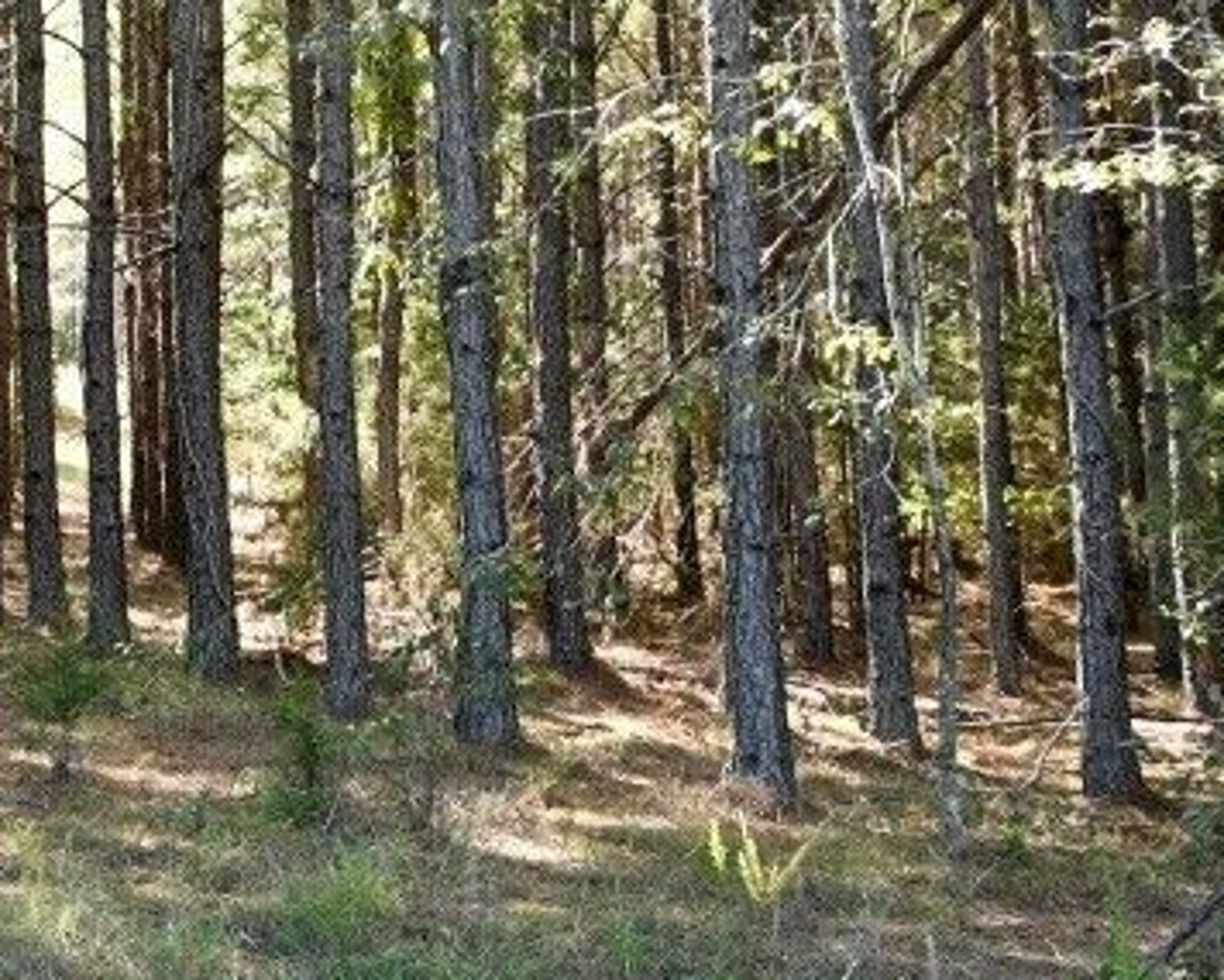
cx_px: -158
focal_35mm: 89
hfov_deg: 20.4
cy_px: -108
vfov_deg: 16.7
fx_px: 3225
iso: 1000
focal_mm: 22
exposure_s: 1/160
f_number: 6.3
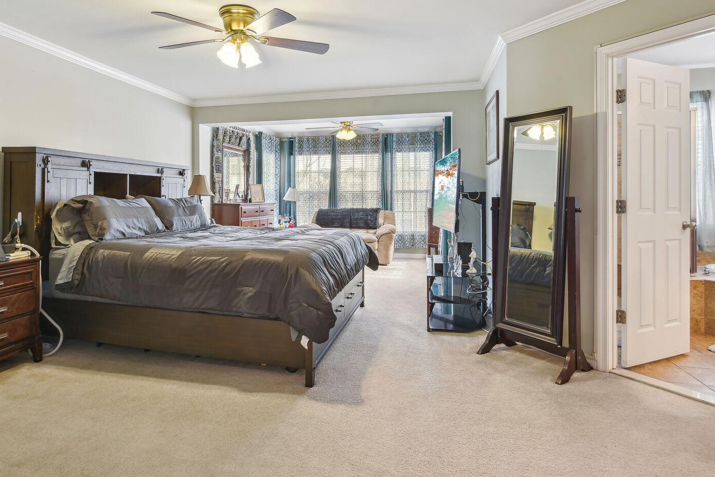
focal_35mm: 21
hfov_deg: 81.0
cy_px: 200
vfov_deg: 59.2
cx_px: 325
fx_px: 417
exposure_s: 1/6
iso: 200
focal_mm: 17
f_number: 8
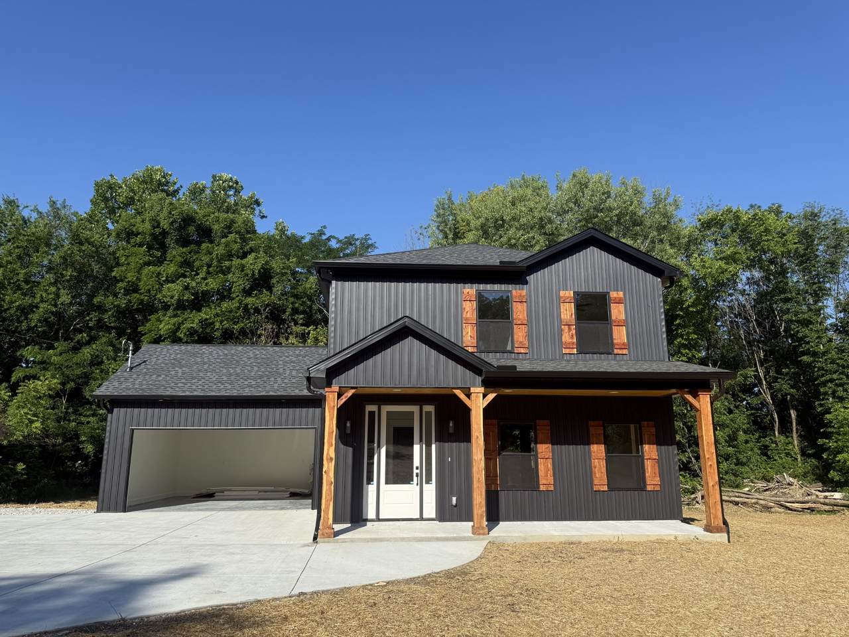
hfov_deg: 71.6
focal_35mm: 24
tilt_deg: +12.3
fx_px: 589
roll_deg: +0.1
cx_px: 424
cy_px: 318
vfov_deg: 56.8
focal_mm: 6.76
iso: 80
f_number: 1.78
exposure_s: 1/4167
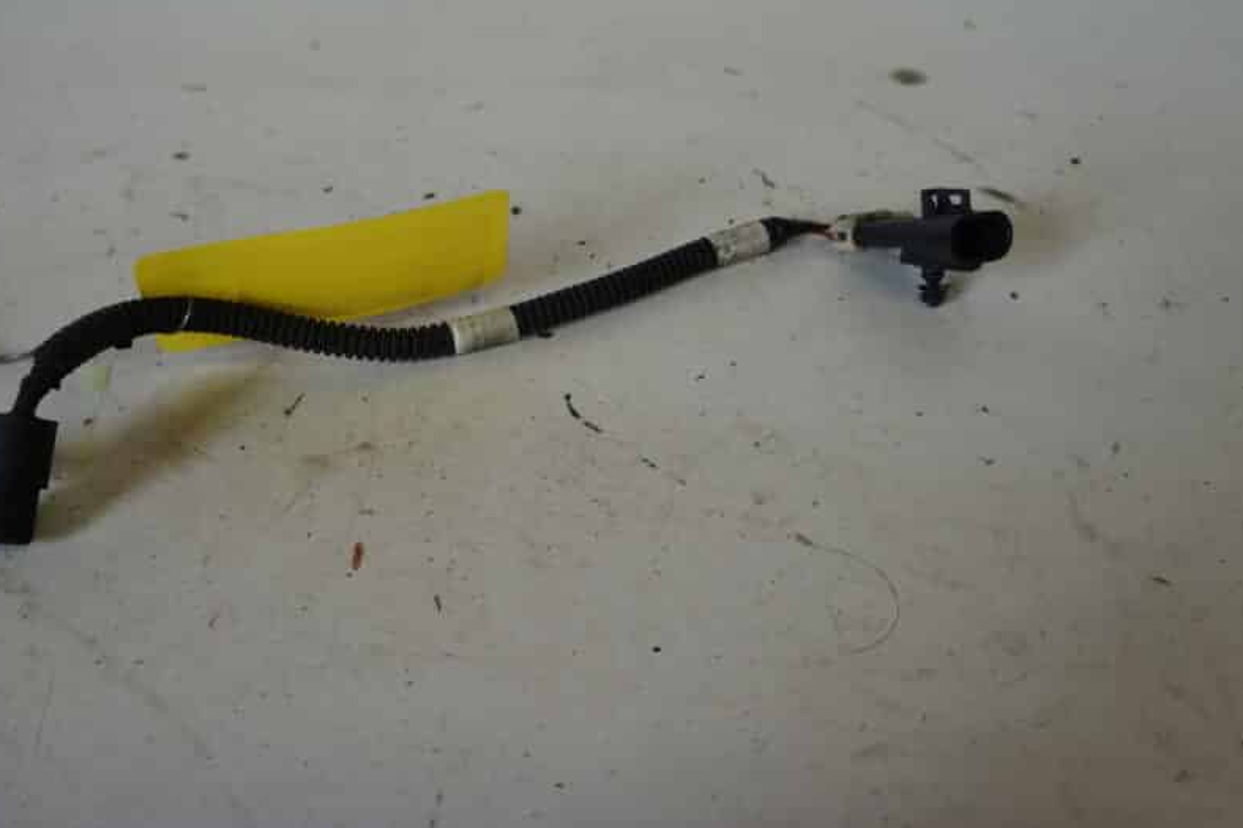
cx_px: 459
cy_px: 299
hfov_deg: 49.0
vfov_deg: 34.0
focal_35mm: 39
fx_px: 1346
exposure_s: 1/60
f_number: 3.5
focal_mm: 20
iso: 100
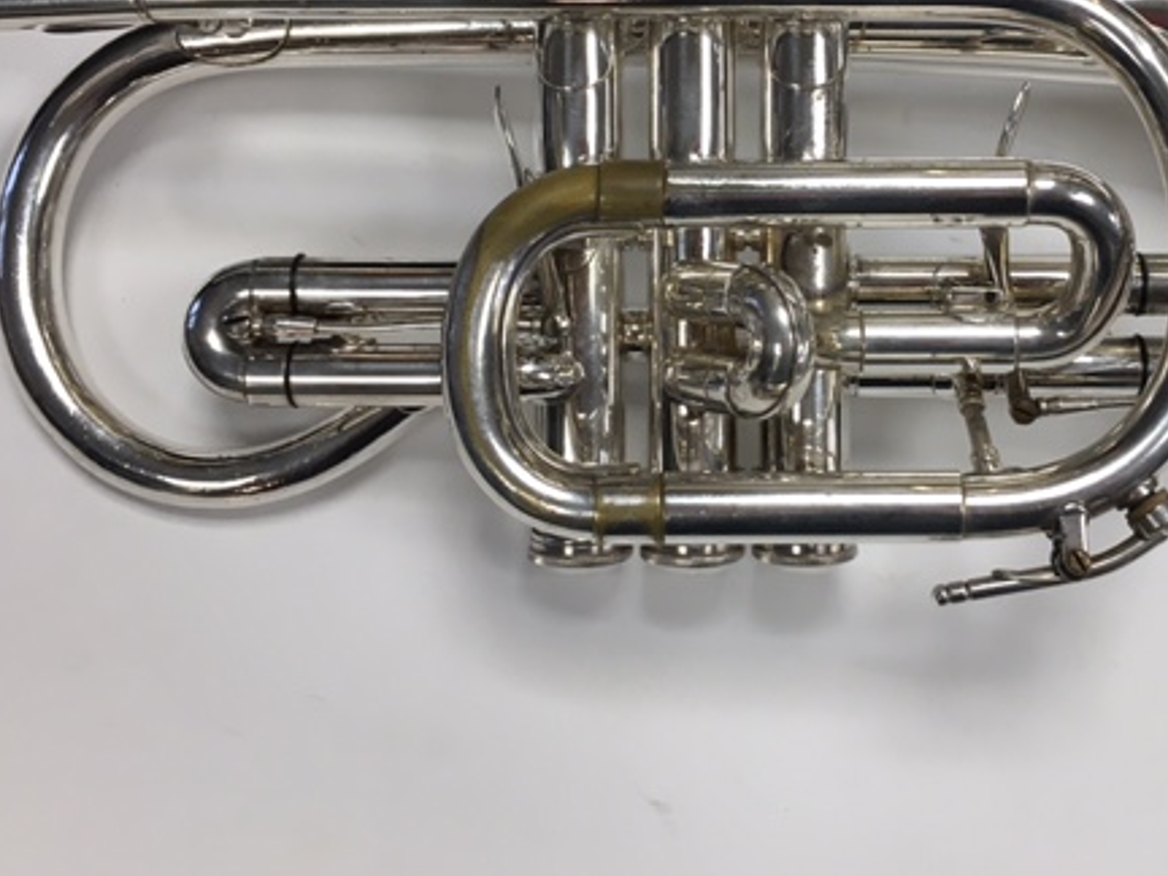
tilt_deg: -69.5
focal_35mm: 43
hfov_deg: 43.4
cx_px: 746
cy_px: 265
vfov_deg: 33.2
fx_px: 1451
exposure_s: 1/33
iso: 40
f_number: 2.2
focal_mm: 4.15
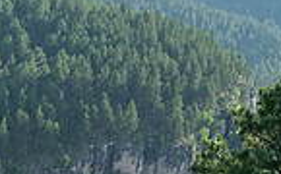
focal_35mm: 143
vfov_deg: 9.0
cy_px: 198
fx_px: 1093
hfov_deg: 12.9
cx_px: -264
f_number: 3.5
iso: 200
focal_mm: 35
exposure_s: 1/320
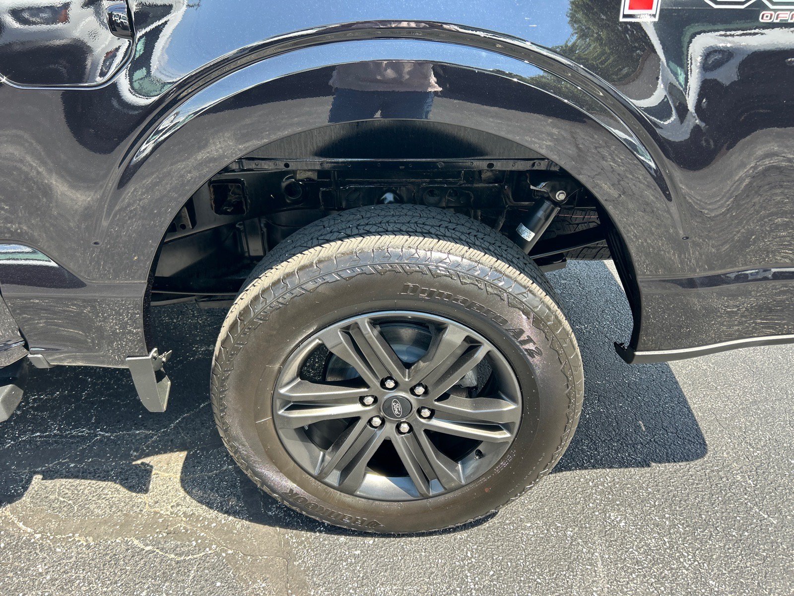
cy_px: 298
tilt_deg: -31.3
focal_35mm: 26
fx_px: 596
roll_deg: -0.3
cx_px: 397
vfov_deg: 53.1
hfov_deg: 67.3
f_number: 1.5
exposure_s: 1/383
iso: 50
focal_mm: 5.7
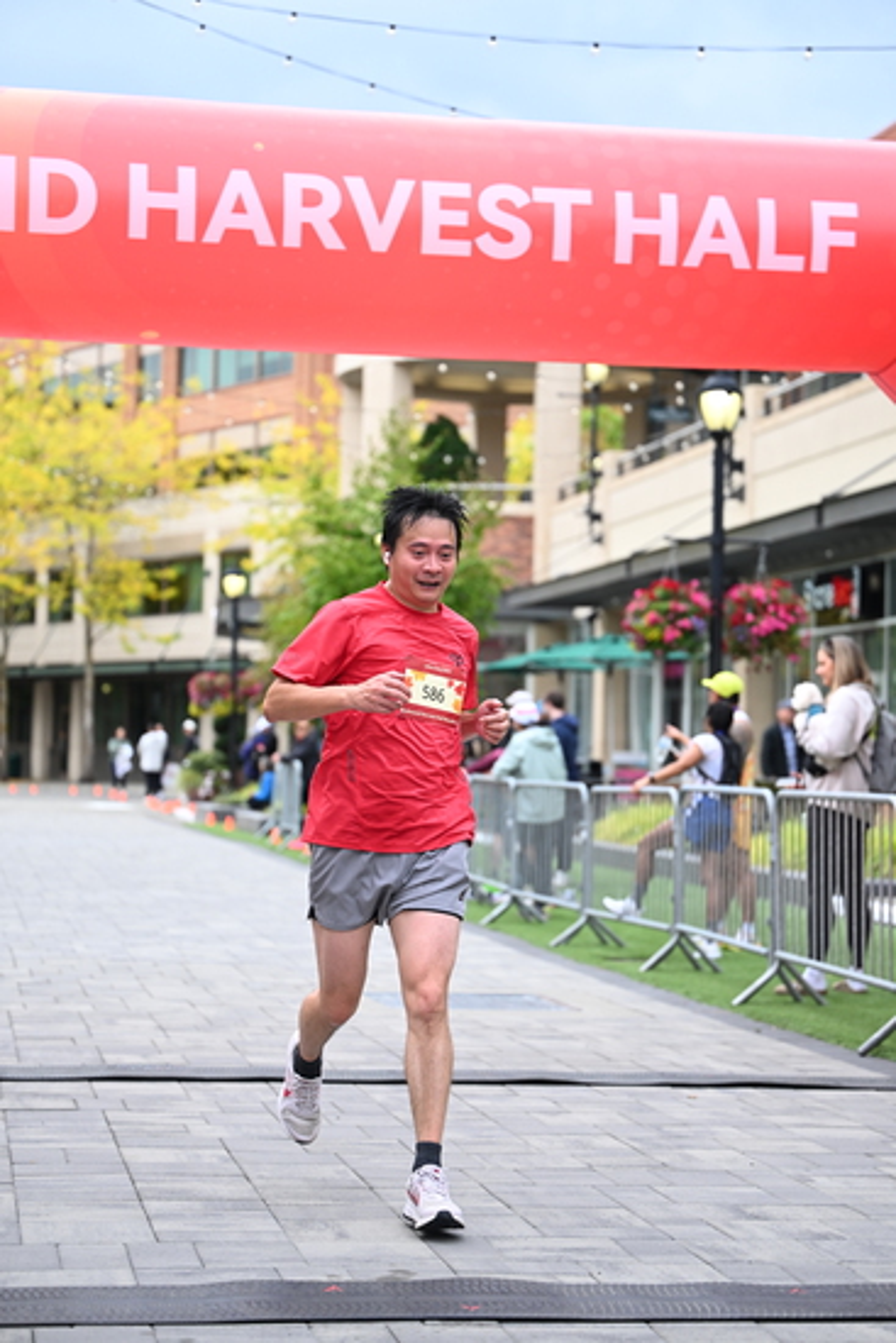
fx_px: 2723
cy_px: 672
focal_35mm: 73
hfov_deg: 18.7
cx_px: 448
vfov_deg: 27.7
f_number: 2.8
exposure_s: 1/2000
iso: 640
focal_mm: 73
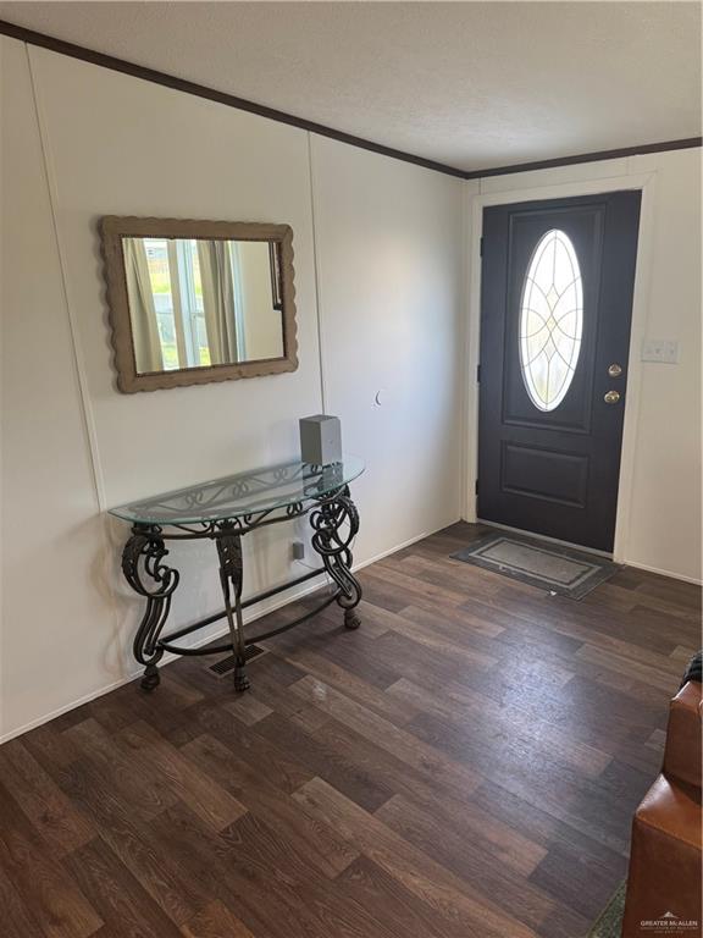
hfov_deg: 56.8
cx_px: 352
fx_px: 650
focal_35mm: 24
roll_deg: +2.8
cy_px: 469
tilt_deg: -17.4
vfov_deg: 71.6
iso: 200
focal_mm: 6.76
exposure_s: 1/120
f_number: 1.78
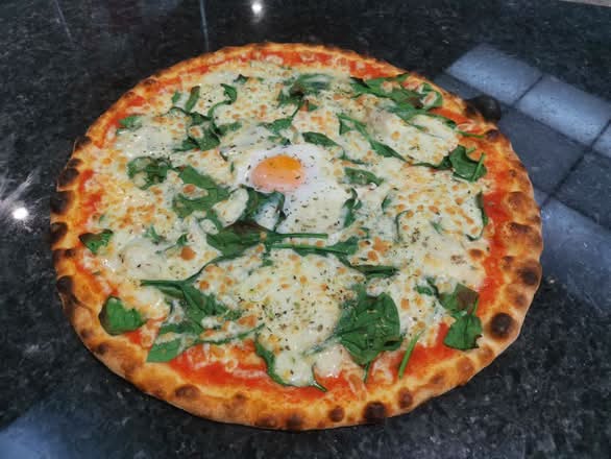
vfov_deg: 51.4
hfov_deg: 65.3
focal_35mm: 27
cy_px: 230
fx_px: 477
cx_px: 306
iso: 200
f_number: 1.8
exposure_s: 1/100
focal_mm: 5.58
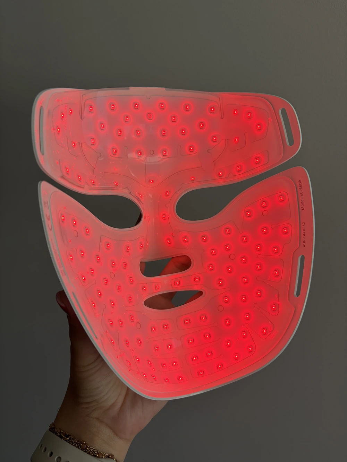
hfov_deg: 53.1
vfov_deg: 67.3
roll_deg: +2.7
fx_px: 347
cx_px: 174
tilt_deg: -5.9
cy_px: 231
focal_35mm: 26
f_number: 1.6
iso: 50
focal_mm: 5.96
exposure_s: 1/895
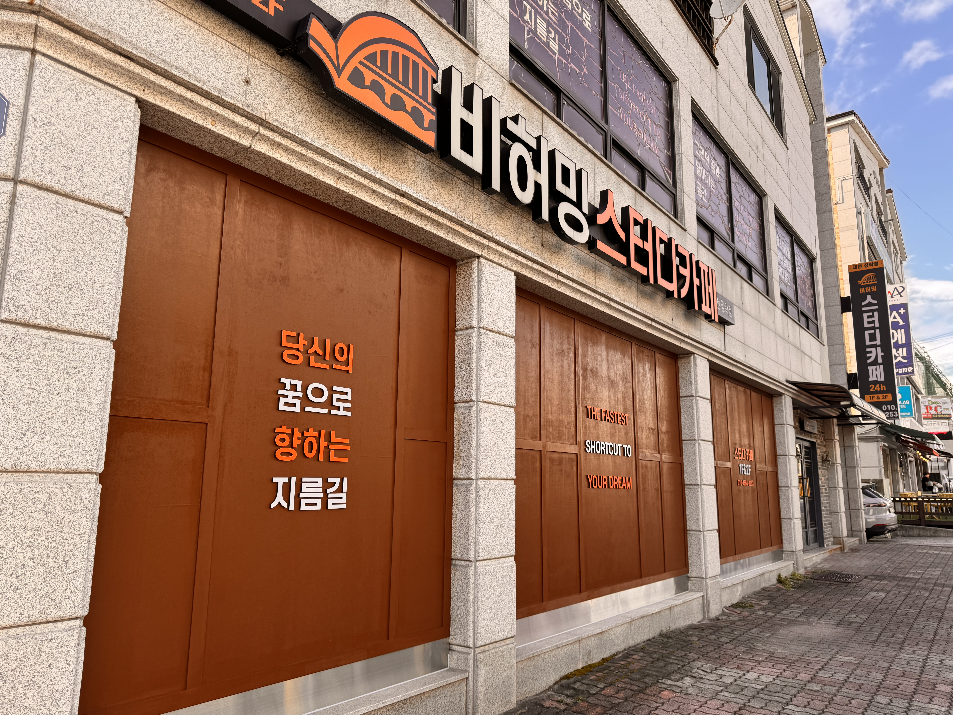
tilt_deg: +10.4
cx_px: 476
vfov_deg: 56.8
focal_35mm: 24
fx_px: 661
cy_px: 358
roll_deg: -0.3
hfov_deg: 71.6
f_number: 1.78
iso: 80
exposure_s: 1/756
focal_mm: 6.86
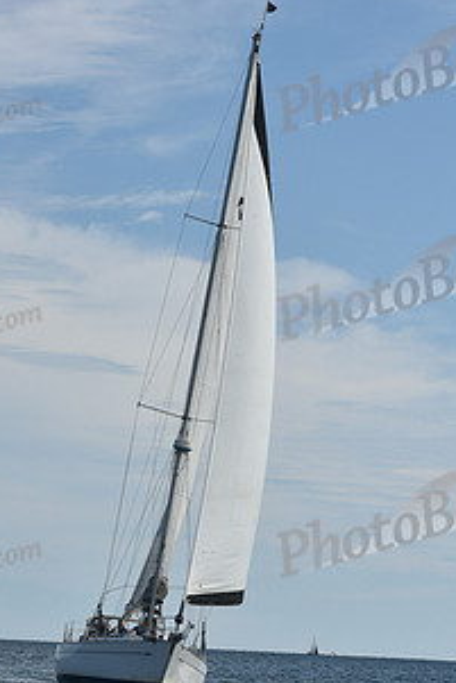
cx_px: 160
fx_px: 3112
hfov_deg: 8.4
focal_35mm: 164
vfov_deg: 12.5
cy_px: 433
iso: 320
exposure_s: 1/1000
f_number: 11
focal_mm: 85
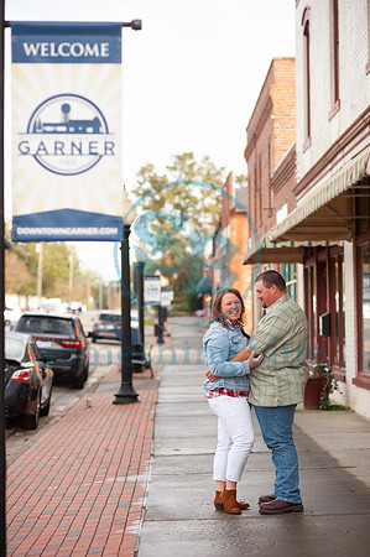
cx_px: 185
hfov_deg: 16.0
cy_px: 278
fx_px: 1313
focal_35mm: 85
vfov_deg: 23.9
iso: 200
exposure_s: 1/800
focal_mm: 85
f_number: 2.8
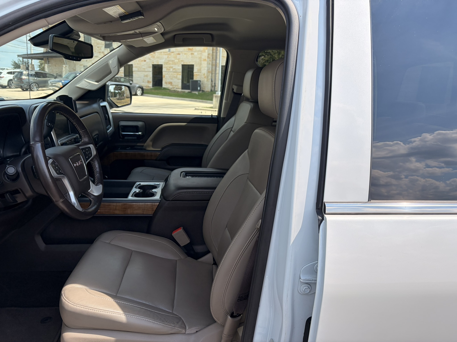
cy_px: 171
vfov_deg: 53.1
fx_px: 343
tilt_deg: -12.2
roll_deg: -2.7
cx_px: 228
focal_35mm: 26
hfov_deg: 67.3
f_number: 1.6
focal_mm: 5.96
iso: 50
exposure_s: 1/2283
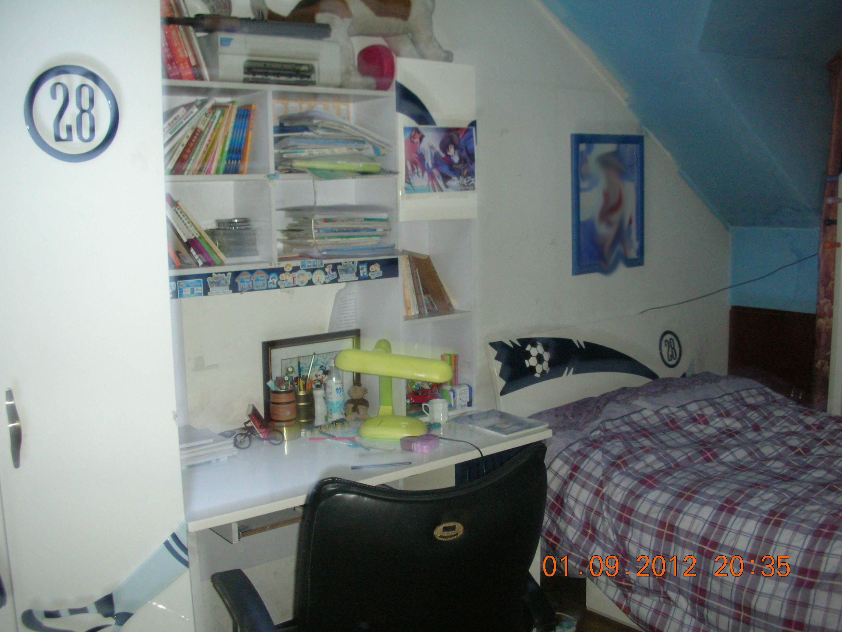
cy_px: 316
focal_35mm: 35
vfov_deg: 40.7
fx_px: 851
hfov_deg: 52.6
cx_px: 421
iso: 200
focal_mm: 5.8
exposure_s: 2
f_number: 3
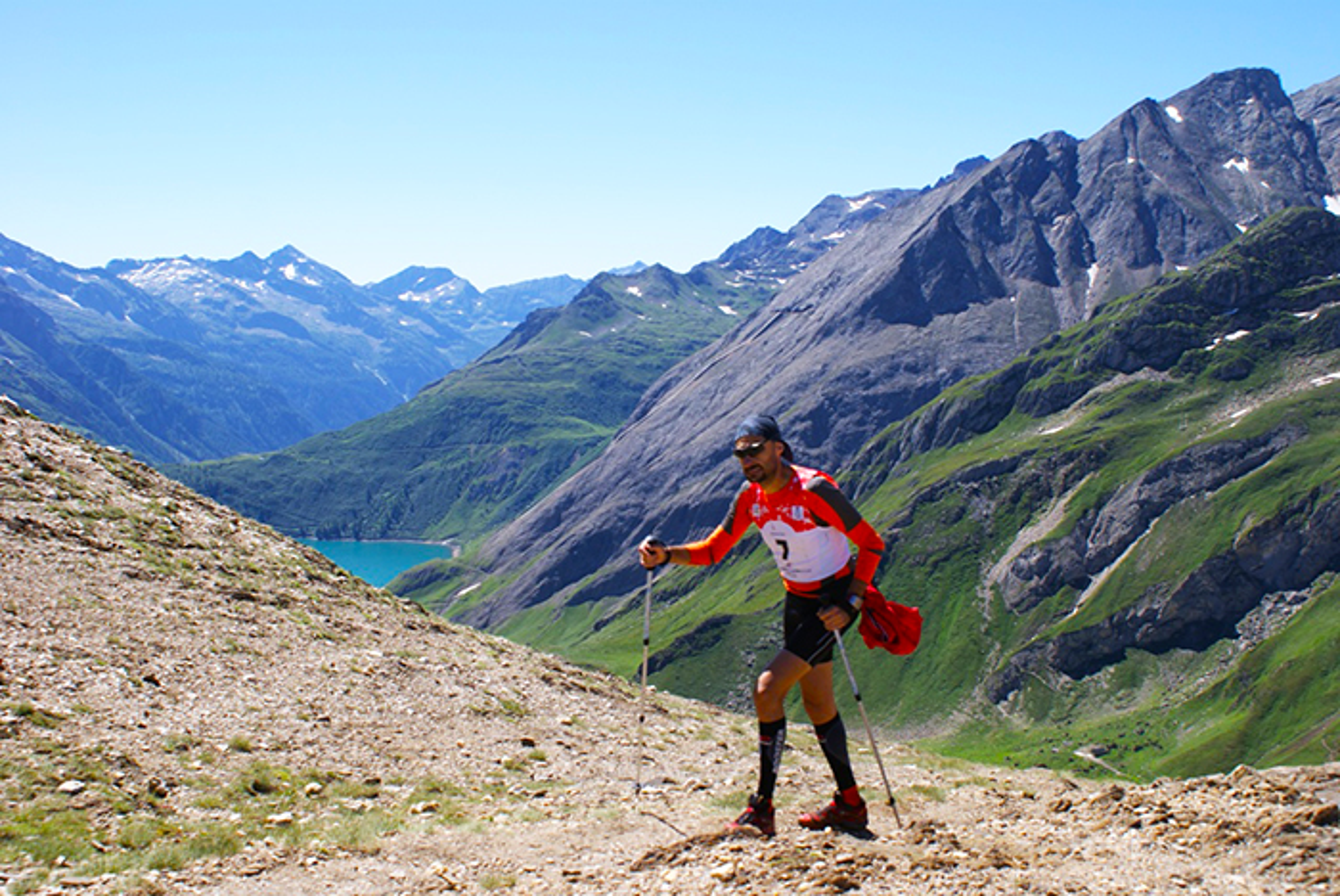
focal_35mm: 39
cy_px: 448
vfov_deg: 34.3
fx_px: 1453
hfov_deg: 49.5
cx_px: 670
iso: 100
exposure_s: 1/250
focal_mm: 26
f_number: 7.1
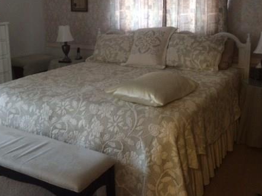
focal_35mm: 42
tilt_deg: -10.2
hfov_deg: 44.7
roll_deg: +1.5
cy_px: 60
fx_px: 318
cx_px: 114
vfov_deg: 33.9
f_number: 2.2
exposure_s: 1/17
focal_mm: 4.15
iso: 320
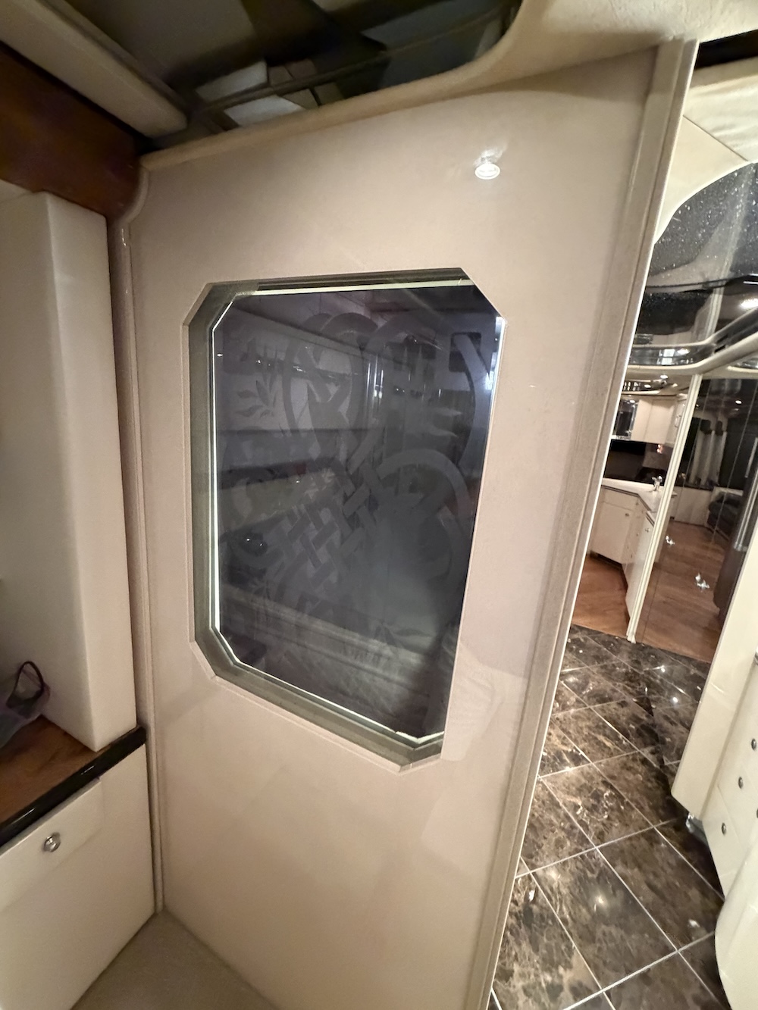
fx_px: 409
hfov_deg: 85.7
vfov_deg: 102.1
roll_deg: -6.2
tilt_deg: -7.7
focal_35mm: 14
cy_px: 505
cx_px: 379
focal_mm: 2.22
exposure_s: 1/60
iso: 1000
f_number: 2.2
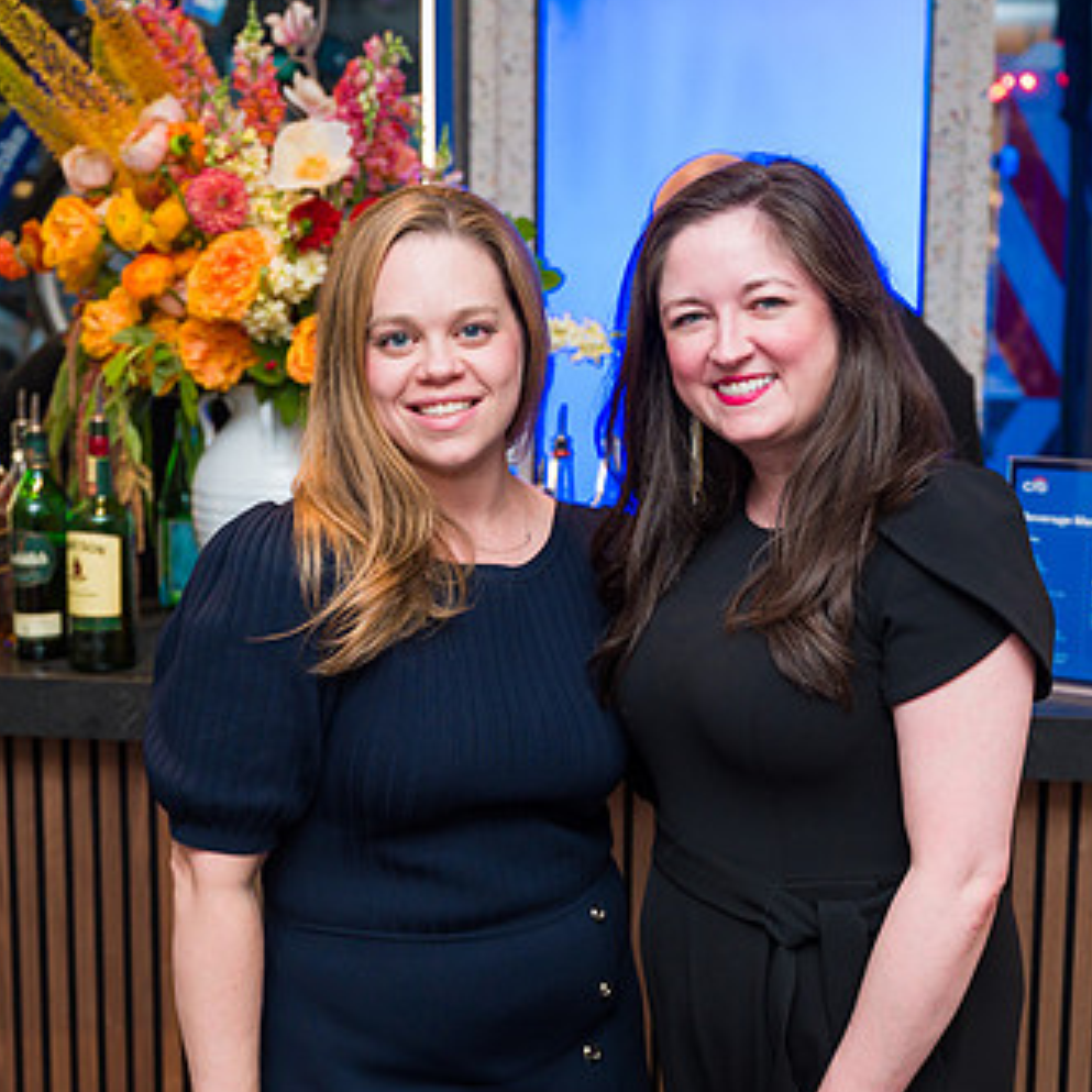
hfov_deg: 30.0
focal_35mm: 57
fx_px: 2034
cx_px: 561
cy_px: 584
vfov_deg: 30.0
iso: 800
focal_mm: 38
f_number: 3.2
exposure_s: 1/160
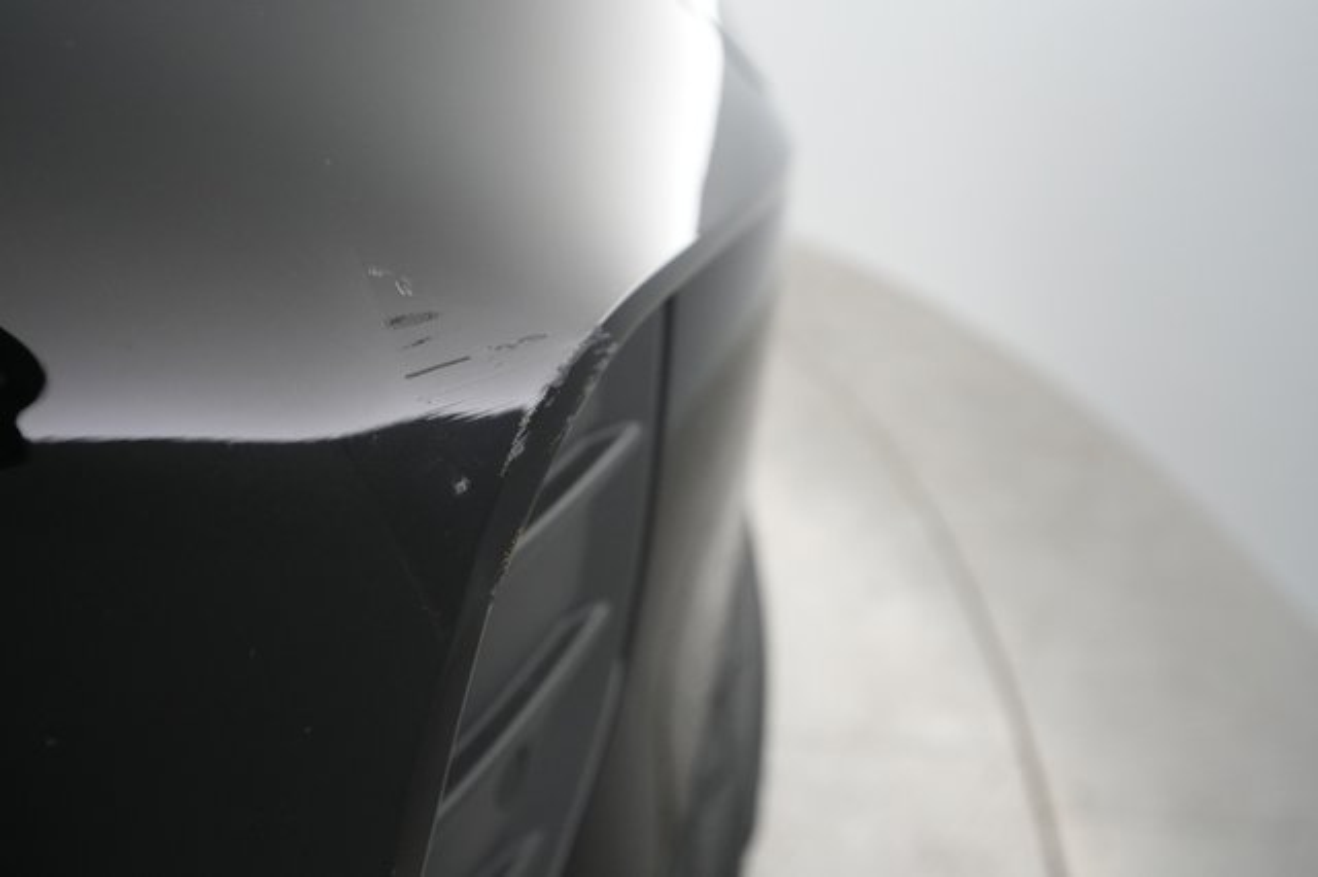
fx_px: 1025
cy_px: 438
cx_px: 659
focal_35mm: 28
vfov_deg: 46.4
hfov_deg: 65.5
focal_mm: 28
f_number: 4.5
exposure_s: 1/100
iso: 4000
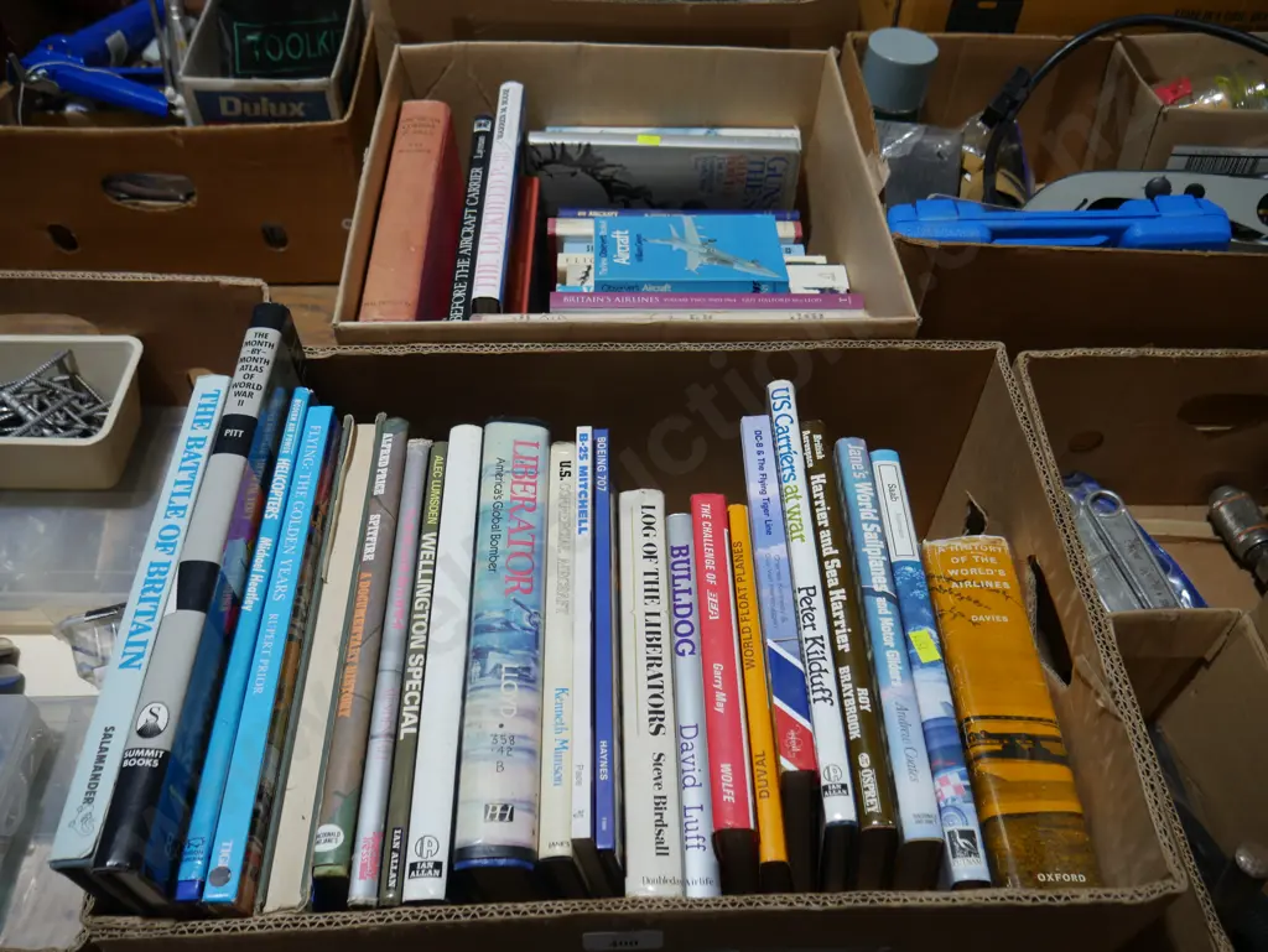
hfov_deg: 63.4
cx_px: 634
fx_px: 1026
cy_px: 476
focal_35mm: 28
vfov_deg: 49.8
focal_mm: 14
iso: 200
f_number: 3.5
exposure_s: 1/125
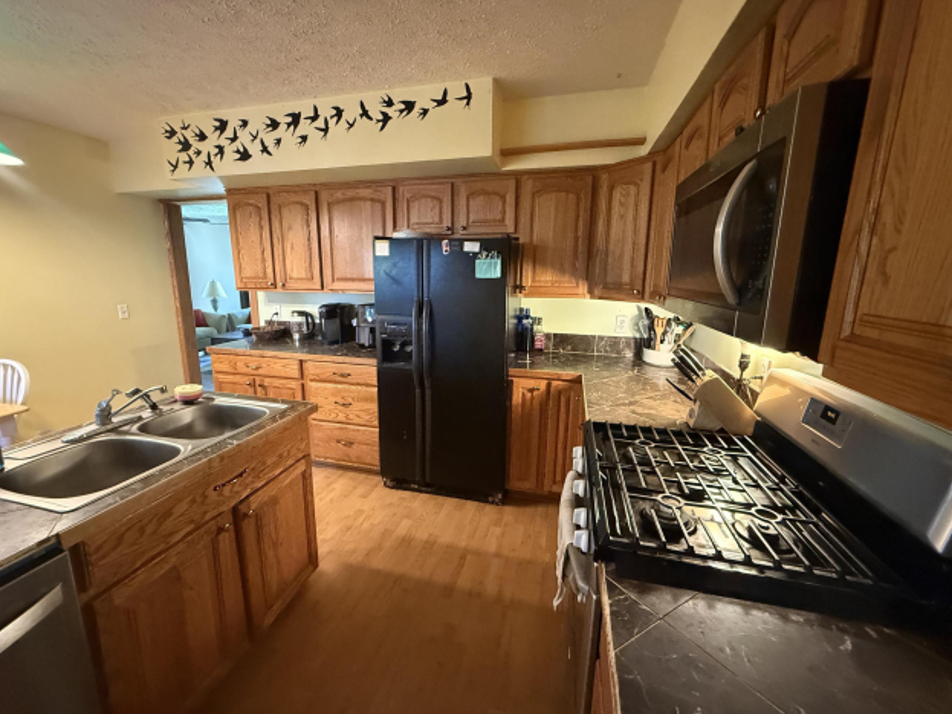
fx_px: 412
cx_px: 459
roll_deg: -0.4
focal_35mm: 15
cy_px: 350
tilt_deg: -11.7
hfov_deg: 98.1
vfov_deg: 81.7
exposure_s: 1/40
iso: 1000
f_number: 2.2
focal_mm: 2.22
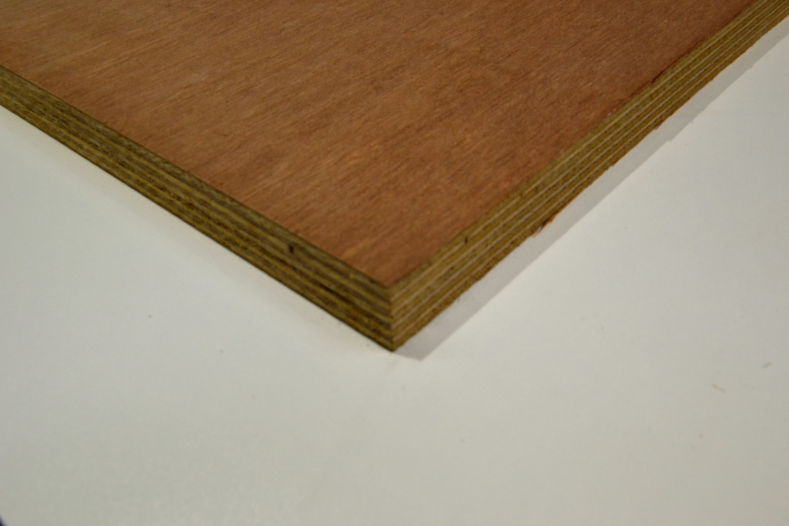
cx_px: 394
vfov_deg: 36.9
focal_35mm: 36
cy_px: 263
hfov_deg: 53.1
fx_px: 789
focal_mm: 24
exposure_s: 1/80
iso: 400
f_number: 8
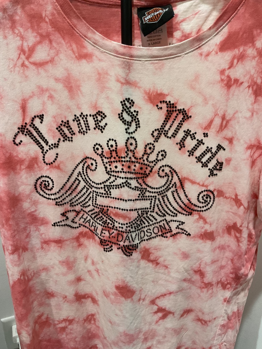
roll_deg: +0.1
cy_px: 174
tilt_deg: -22.2
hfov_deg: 48.2
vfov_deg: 61.7
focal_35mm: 29
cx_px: 131
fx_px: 293
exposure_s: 1/60
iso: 250
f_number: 1.8
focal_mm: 3
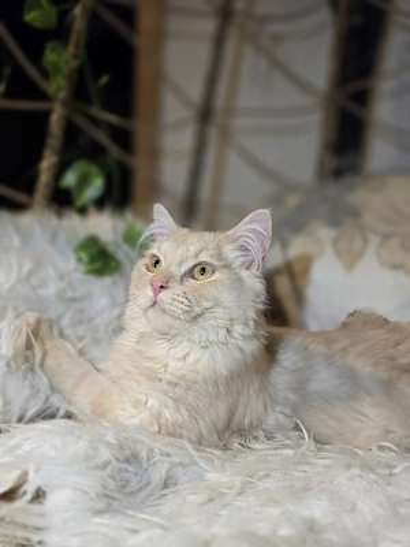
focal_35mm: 23
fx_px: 363
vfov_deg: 73.9
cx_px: 205
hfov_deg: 58.9
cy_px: 274
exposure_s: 1/101
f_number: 1.4
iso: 320
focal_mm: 6.5
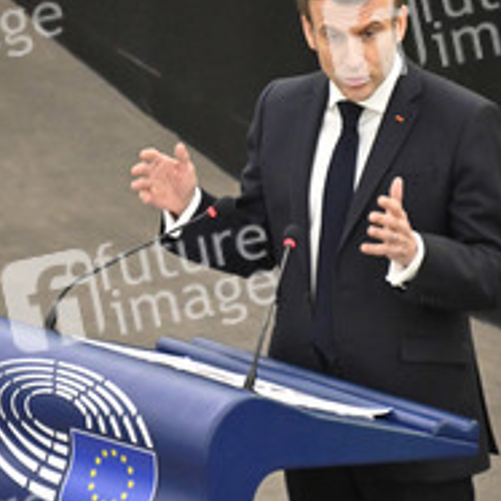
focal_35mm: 910
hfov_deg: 1.9
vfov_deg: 1.9
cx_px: 217
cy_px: 423
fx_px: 14901
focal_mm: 500
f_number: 6.3
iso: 4000
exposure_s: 1/250
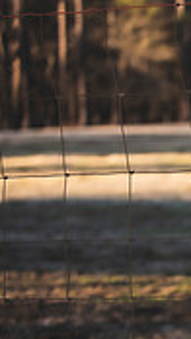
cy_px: 262
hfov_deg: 4.8
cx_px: 550
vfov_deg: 8.8
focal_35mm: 245
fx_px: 2204
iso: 100
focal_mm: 70
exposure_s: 1/400
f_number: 2.8
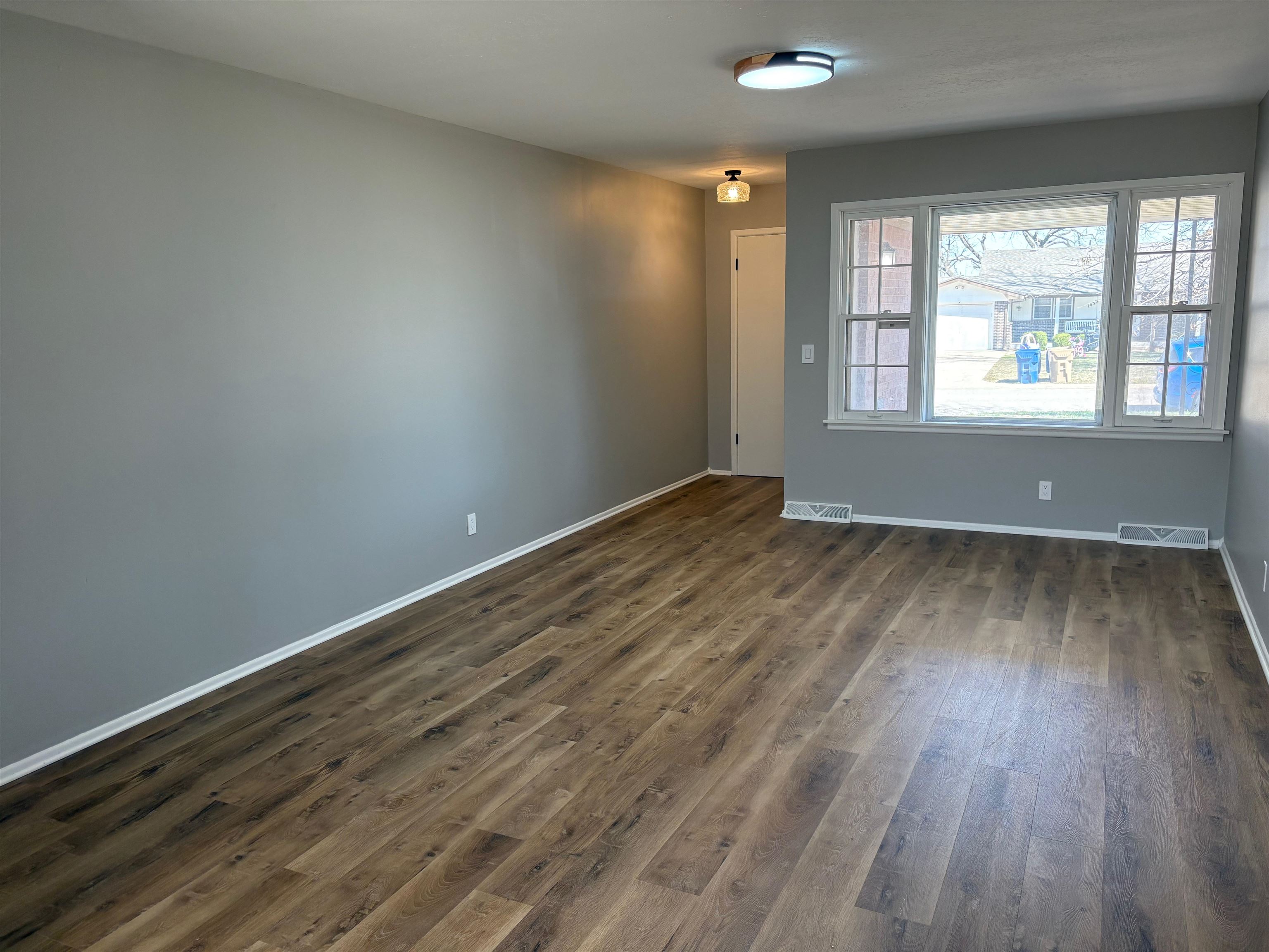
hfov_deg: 67.3
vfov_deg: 53.1
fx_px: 953
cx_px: 634
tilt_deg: -9.9
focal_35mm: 26
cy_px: 476
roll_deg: +1.5
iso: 125
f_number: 1.6
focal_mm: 5.96
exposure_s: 1/127
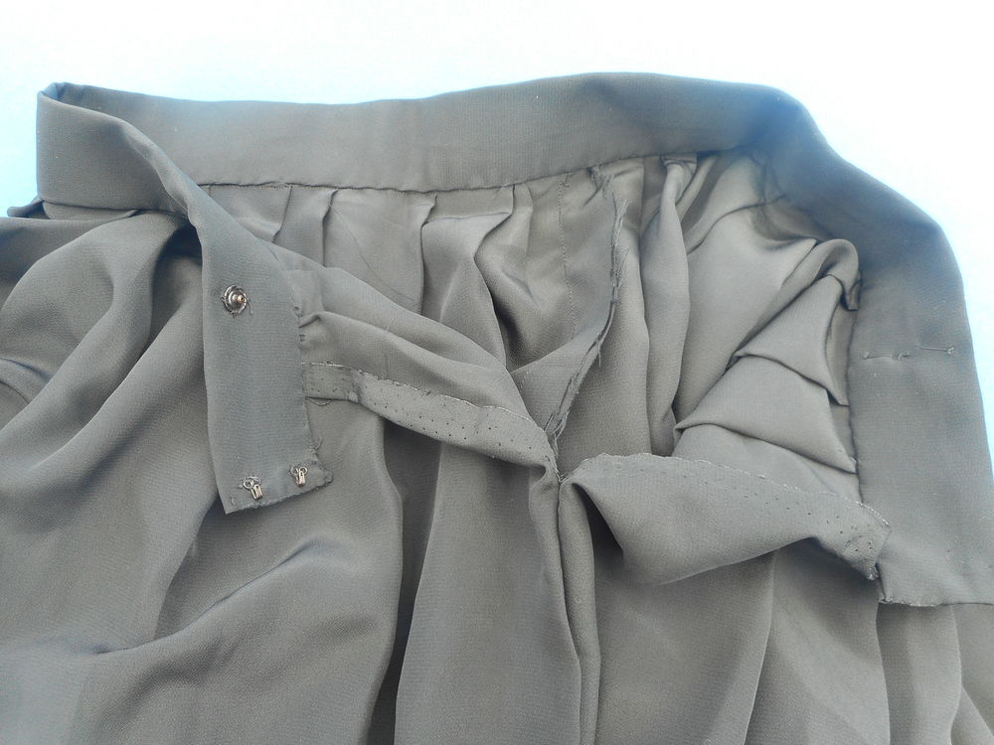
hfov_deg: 69.4
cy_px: 372
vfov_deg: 54.9
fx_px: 718
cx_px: 497
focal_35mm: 25
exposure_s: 1/30
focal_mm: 4.5
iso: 110
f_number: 3.7
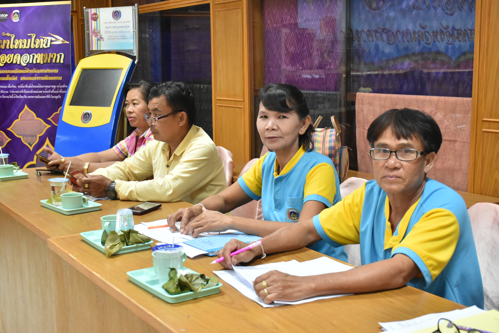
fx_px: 665
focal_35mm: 48
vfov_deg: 28.1
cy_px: 166
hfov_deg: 41.1
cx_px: 250
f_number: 5.6
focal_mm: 32
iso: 2500
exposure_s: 1/125
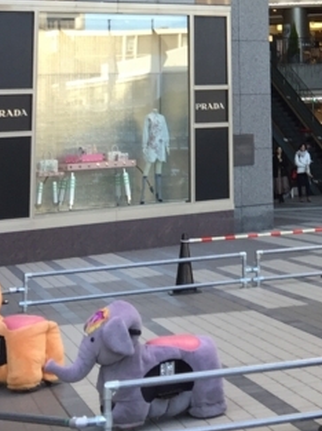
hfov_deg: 14.8
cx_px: 432
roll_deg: +4.1
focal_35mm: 95
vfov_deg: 19.0
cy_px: -140
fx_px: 1181
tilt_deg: +13.5
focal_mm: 4.15
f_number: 2.2
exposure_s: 1/120
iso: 40
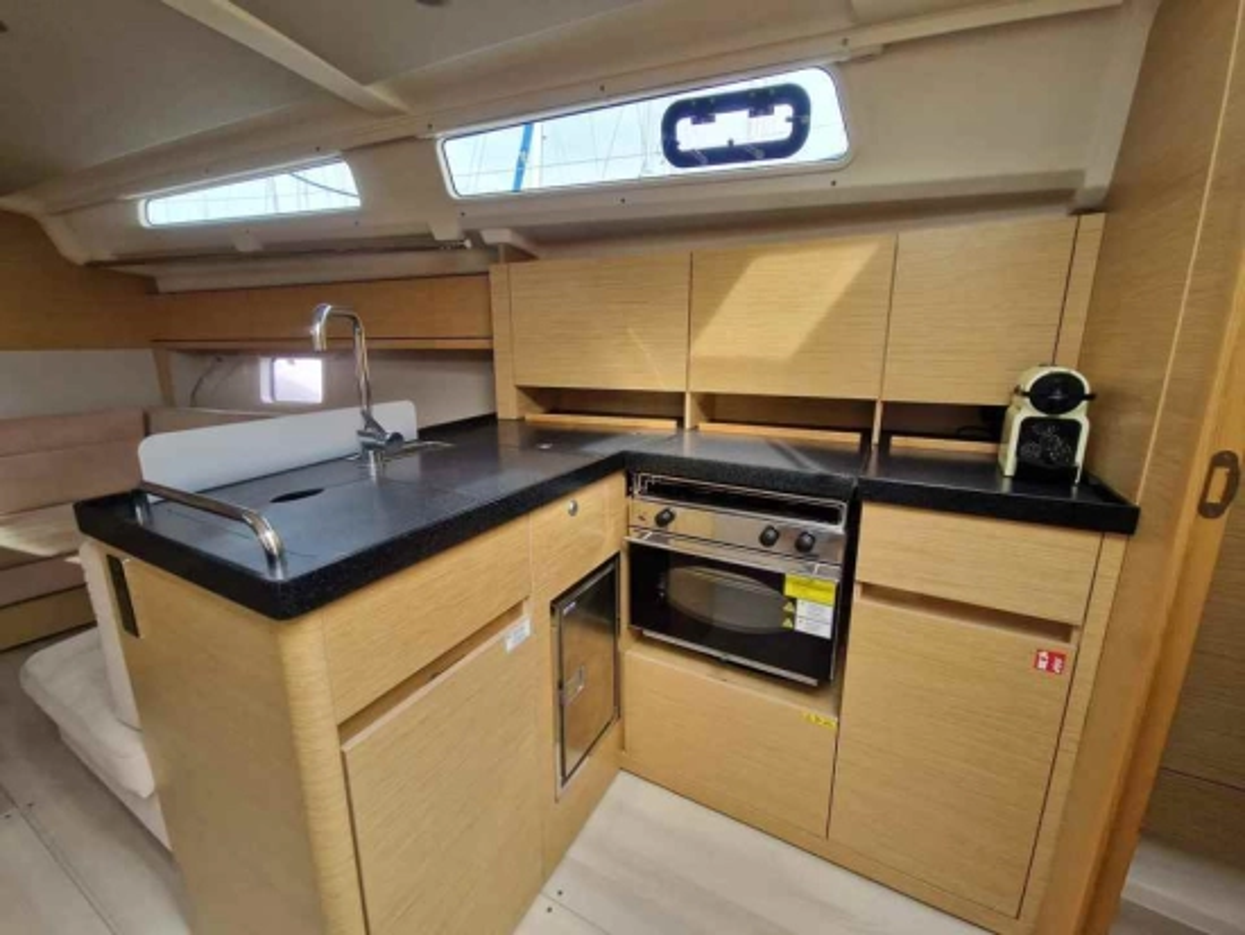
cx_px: 622
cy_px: 468
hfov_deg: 106.2
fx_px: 468
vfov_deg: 90.0
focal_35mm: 13
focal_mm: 2.2
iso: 80
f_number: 2.2
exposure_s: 1/100
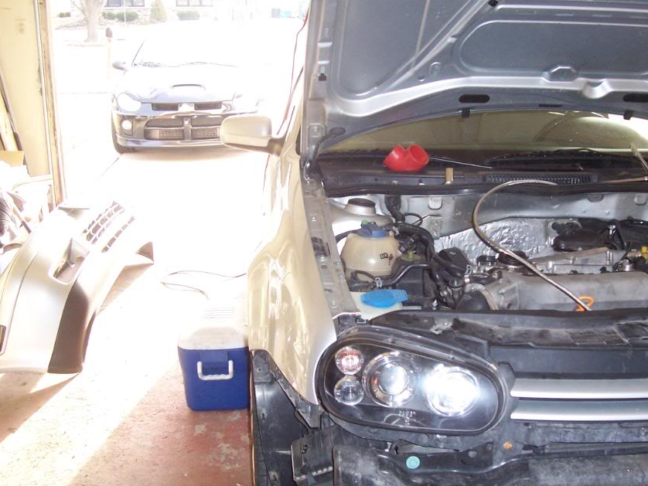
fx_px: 768
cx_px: 373
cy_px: 250
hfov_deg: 45.6
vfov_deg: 35.2
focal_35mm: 41
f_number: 2.7
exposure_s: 1/60
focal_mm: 5.6
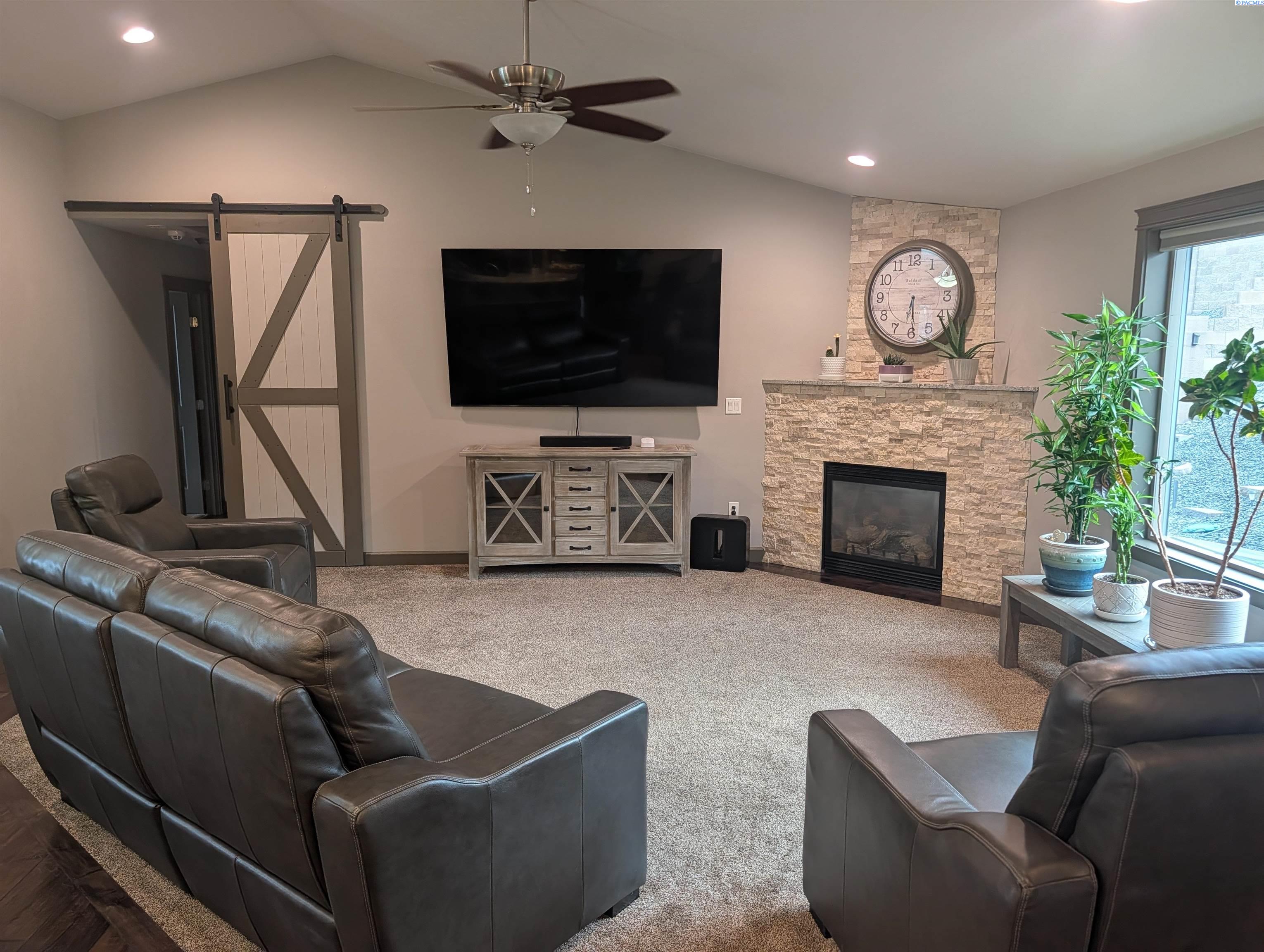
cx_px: 632
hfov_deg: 71.5
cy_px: 476
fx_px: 878
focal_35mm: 24
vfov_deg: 56.9
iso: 301
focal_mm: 6.9
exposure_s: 1/60
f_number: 1.68
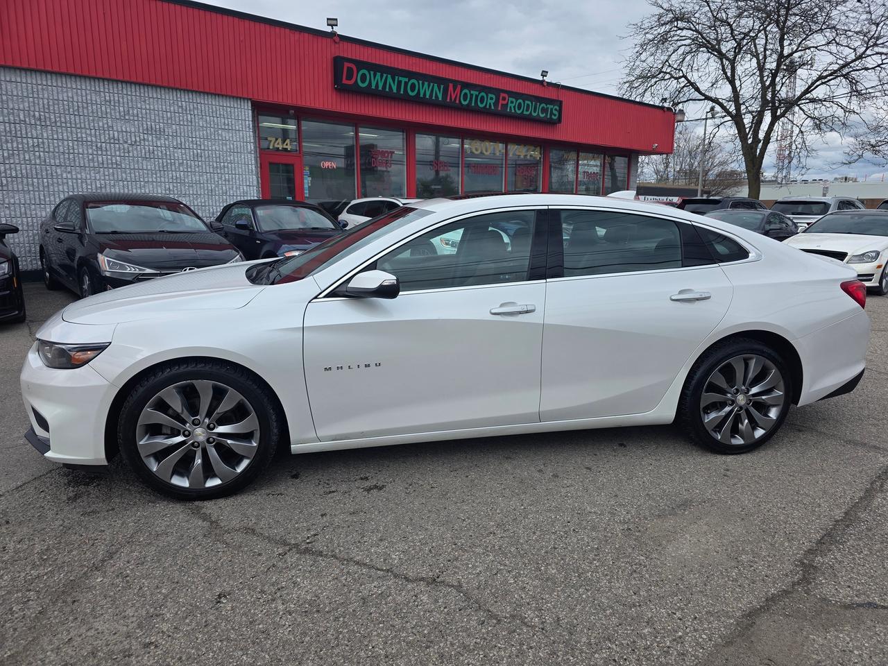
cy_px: 333
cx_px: 444
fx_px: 590
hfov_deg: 73.9
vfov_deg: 58.9
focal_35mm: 23
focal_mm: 6.3
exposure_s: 1/4889
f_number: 1.7
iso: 80
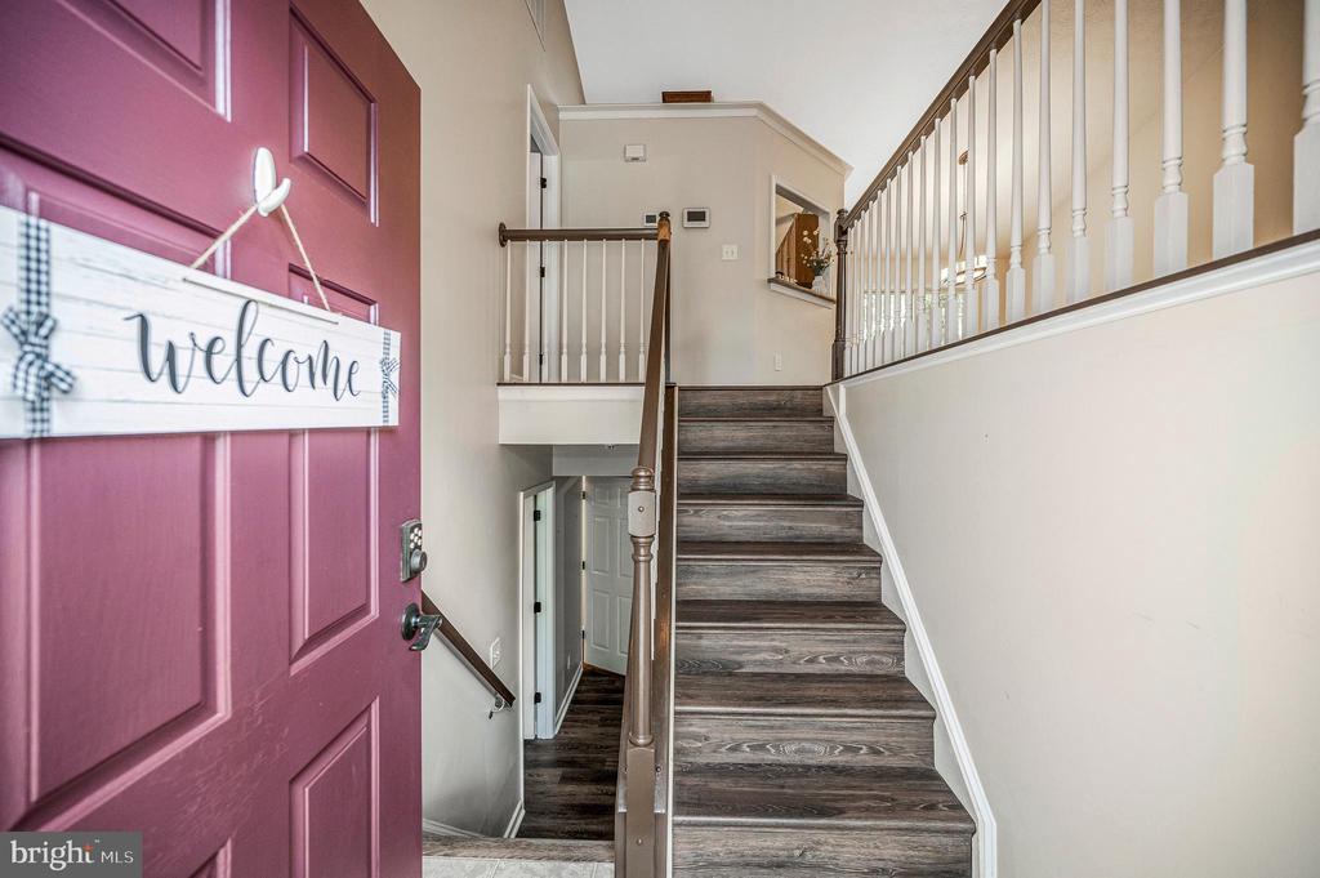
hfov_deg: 104.3
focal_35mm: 14
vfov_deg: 81.1
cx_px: 660
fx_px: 513
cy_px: 439
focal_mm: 14
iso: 500
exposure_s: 1/60
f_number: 4
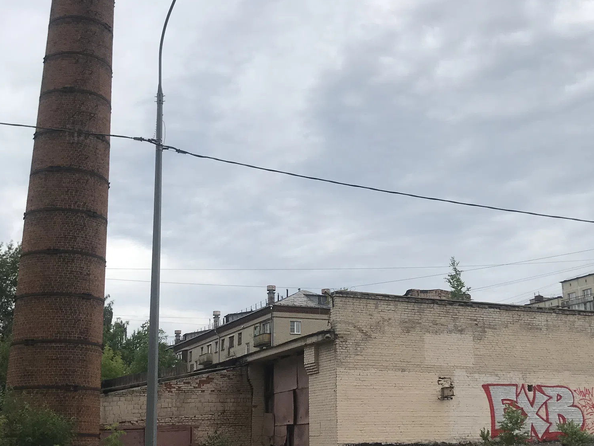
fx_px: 772
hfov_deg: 42.0
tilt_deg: +16.4
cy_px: 230
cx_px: 323
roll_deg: +1.5
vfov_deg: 32.2
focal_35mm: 45
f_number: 1.8
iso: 20
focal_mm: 3.99
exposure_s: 1/2037
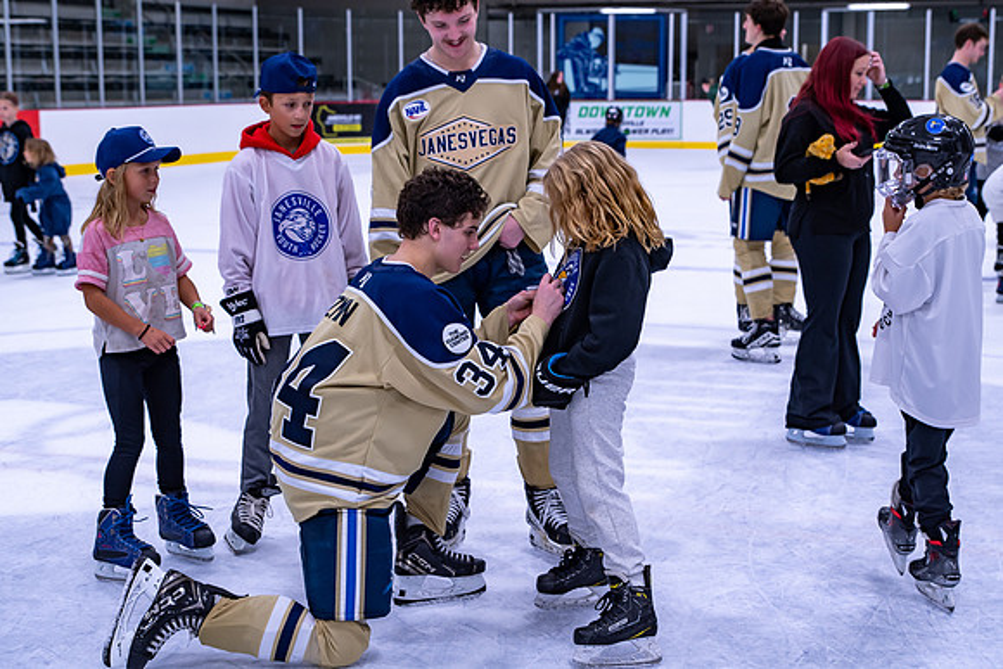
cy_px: 334
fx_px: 1756
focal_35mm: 63
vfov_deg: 21.6
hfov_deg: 31.9
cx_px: 502
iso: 200
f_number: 3.5
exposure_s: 1/250
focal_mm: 42
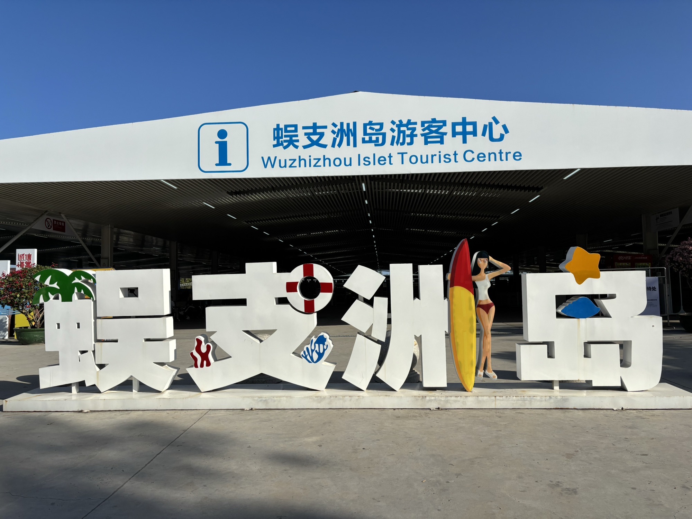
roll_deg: +0.7
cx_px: 346
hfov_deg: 67.3
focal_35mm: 26
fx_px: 520
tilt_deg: +3.6
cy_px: 260
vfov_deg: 53.1
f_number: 1.6
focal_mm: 5.96
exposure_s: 1/5348
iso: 50
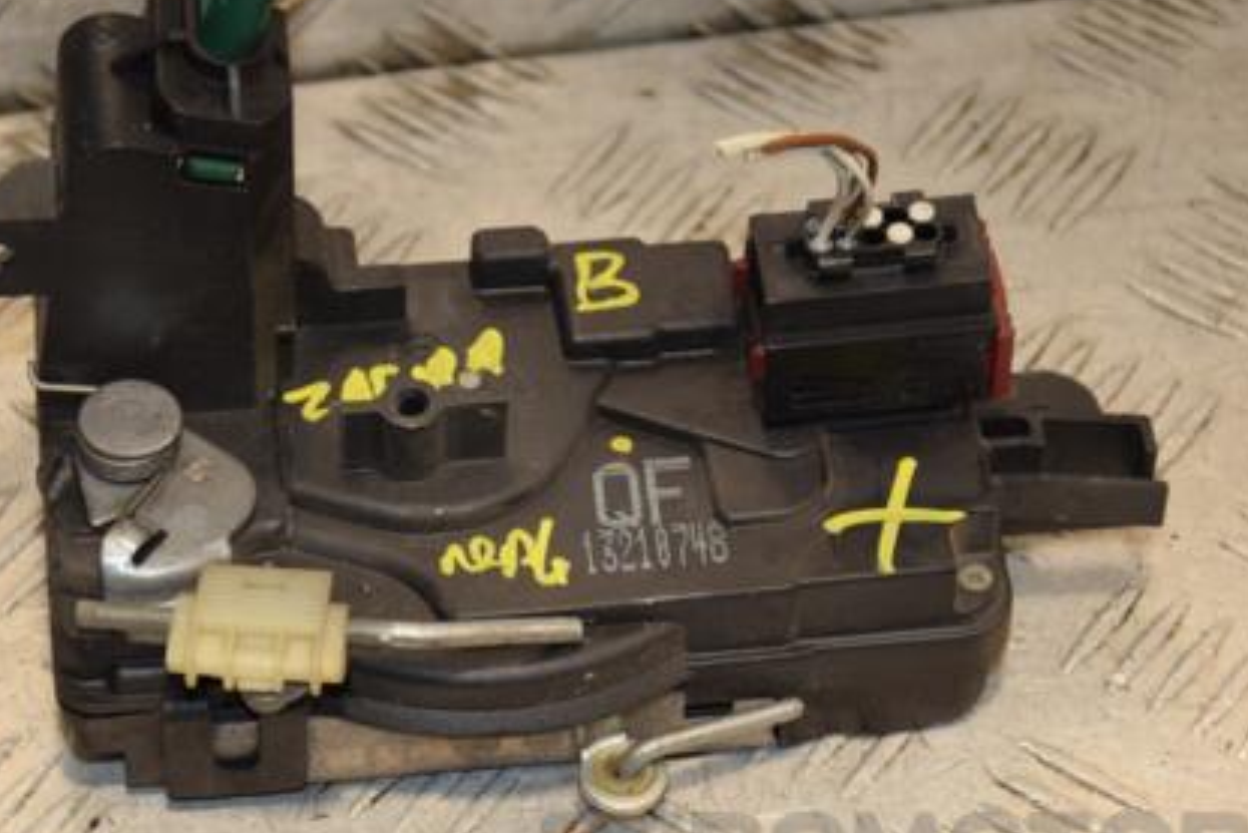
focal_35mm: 163
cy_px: 457
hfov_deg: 12.6
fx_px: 5643
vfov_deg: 8.4
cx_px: 484
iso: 800
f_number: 5.3
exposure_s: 1/200
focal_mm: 75
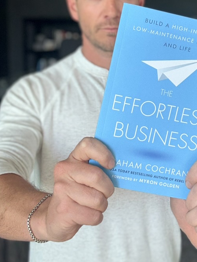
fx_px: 349
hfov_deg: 31.1
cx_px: 142
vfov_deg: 40.4
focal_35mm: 46
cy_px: 75
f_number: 1.9
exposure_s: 1/121
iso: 80
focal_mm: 2.69
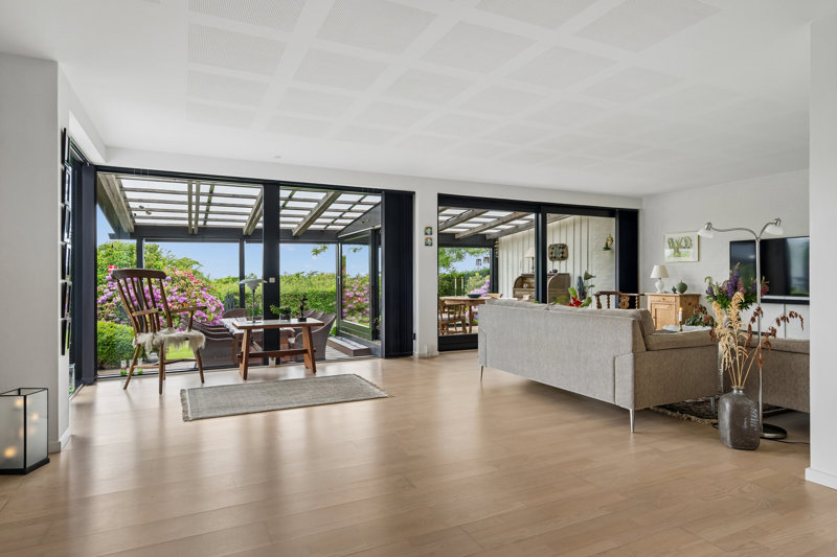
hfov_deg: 84.0
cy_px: 278
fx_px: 465
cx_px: 418
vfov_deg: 61.9
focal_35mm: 20
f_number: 8
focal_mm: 20
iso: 640
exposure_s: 1/80
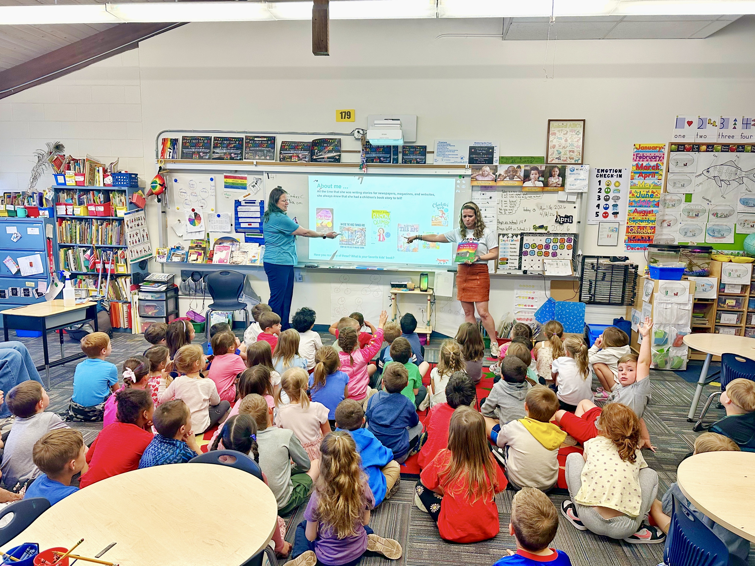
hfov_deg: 71.6
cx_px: 378
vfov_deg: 56.8
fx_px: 523
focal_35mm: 24
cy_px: 283
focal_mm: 6.86
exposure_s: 1/120
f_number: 1.78
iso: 200
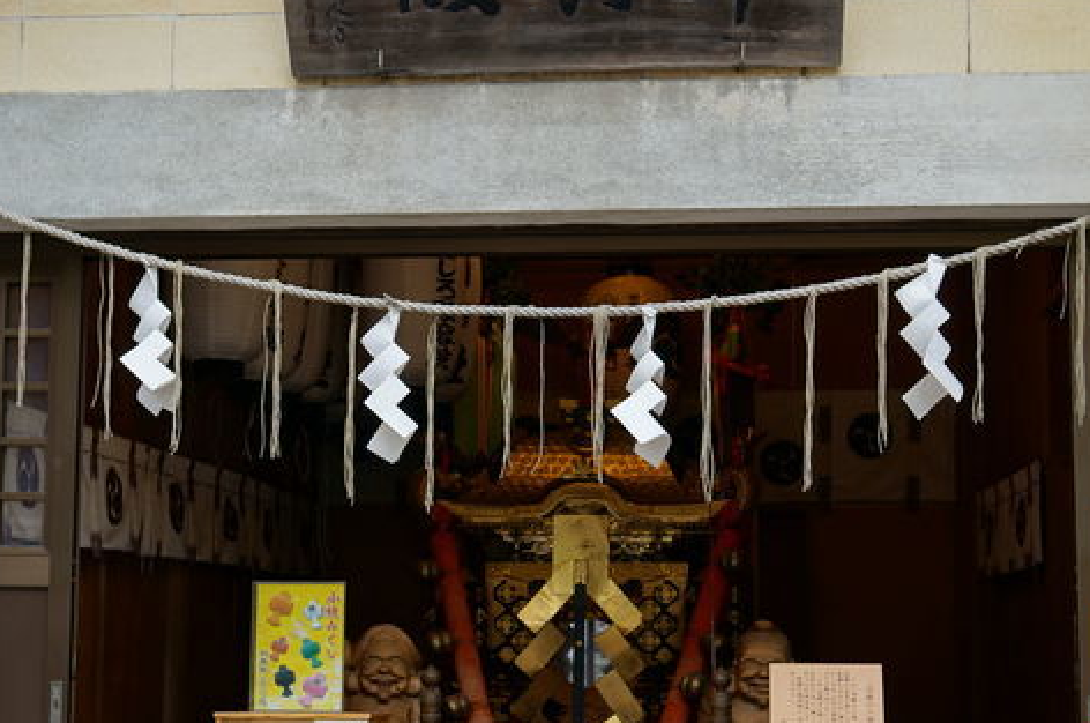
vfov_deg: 22.1
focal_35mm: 61
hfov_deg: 32.9
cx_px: 492
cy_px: 477
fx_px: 1844
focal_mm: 24
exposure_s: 1/160
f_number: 4
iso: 125
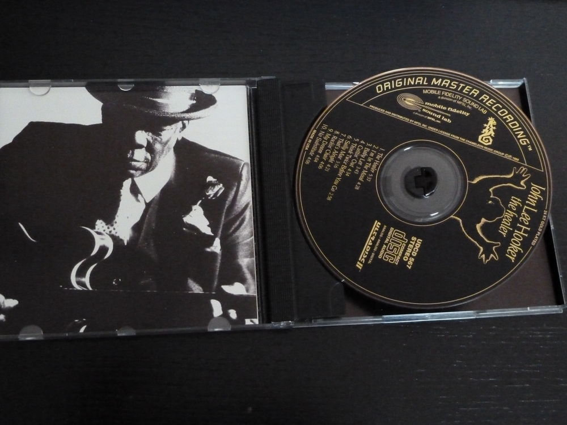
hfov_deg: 42.9
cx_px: 284
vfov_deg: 32.9
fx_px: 721
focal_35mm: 44
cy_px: 212
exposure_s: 1/15
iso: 1600
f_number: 3.7
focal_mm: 7.3
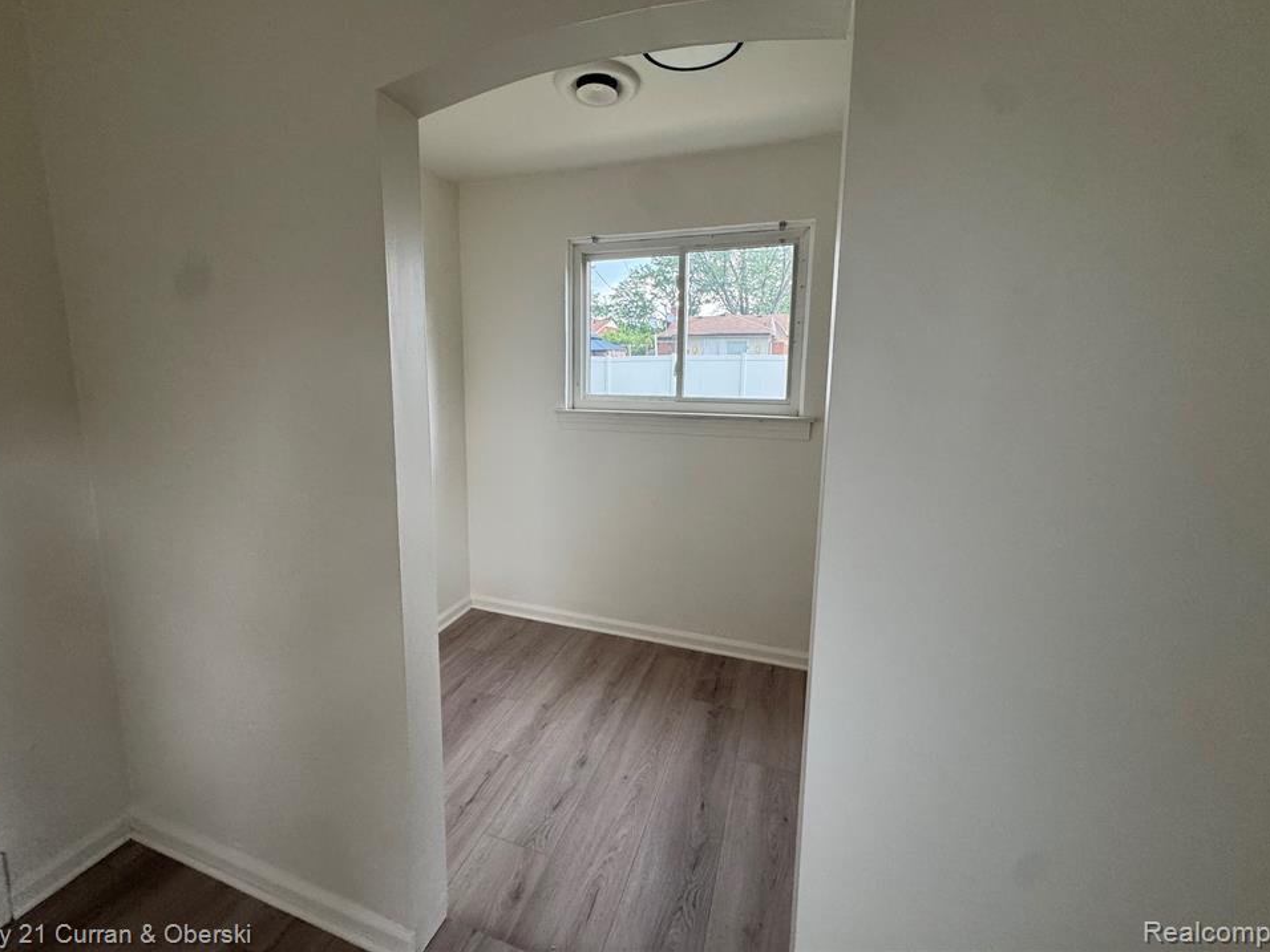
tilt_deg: -6.4
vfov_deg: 81.6
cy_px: 443
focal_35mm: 15
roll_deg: -1.3
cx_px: 598
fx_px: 550
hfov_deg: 98.1
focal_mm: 2.22
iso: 200
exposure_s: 1/120
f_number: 2.2
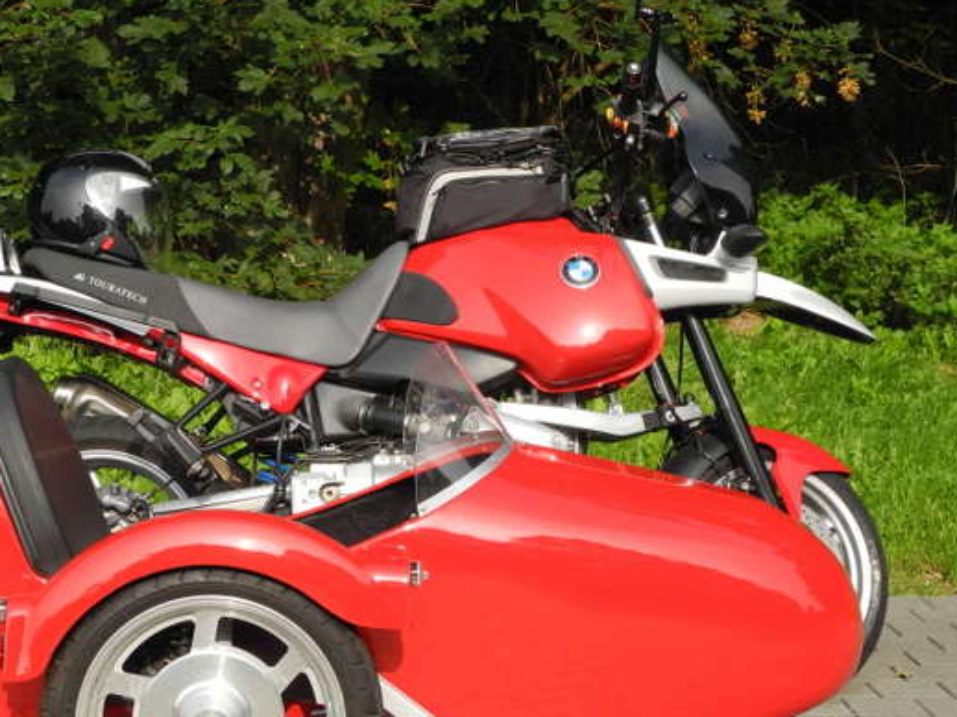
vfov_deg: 17.3
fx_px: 2349
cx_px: 362
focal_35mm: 85
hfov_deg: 23.0
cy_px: 444
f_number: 3.5
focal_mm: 11.8
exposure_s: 1/640
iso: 100
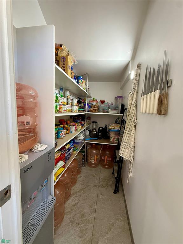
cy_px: 122
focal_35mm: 14
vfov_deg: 102.1
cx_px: 92
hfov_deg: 85.7
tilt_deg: -5.6
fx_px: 99
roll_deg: -2.7
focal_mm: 2.22
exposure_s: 1/60
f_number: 2.2
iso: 400
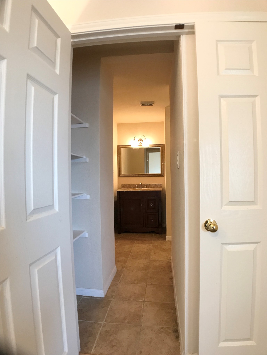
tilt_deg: -0.1
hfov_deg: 49.7
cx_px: 134
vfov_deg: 63.4
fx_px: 288
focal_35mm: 28
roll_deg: +0.7
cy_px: 178
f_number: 1.8
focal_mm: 3.99
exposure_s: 1/20
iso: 40
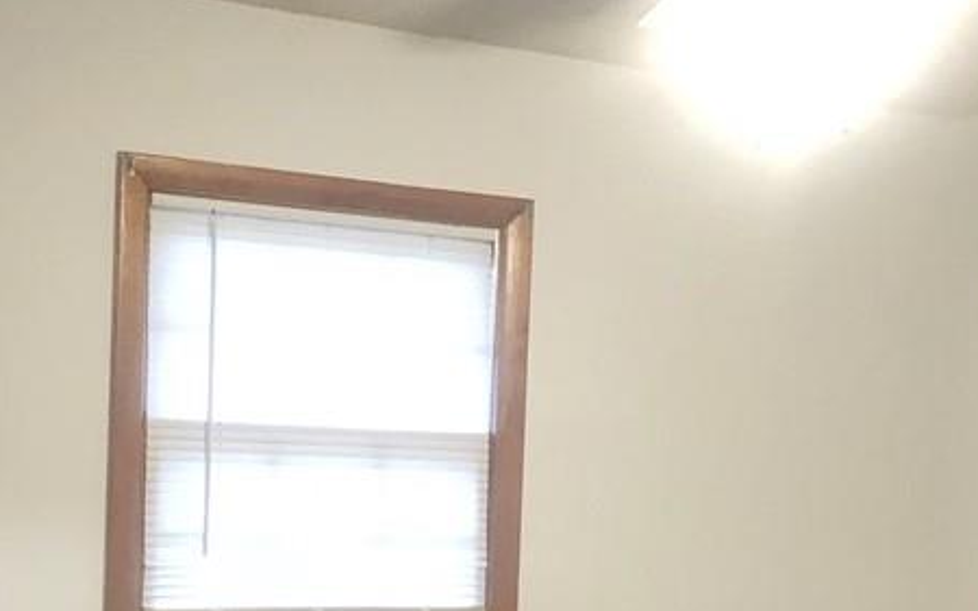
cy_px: 515
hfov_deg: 29.4
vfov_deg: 18.4
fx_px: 1865
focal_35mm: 70
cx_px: 482
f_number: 1.8
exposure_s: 1/4
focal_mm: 3.99
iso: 125
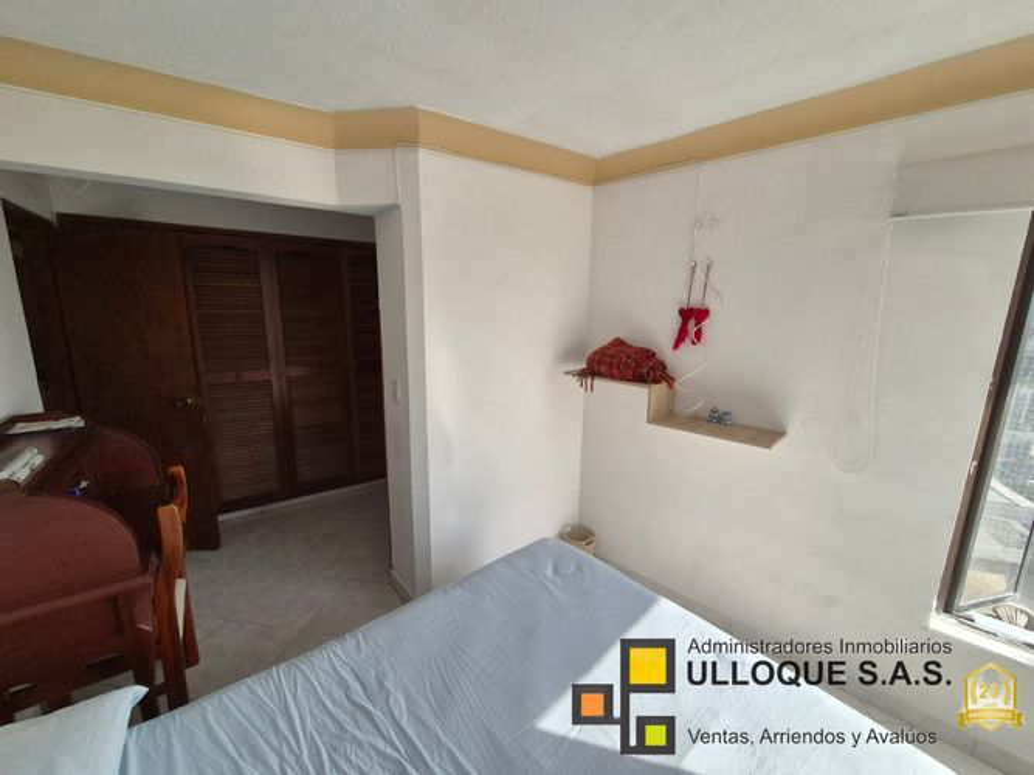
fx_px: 388
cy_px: 388
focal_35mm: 13
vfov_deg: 89.9
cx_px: 517
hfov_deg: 106.2
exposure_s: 1/1996
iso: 200
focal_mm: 2.2
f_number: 2.2
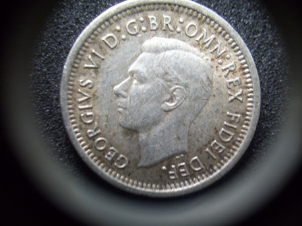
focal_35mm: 34
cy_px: 113
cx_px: 151
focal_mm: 5.7
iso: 160
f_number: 2.9
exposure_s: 1/8
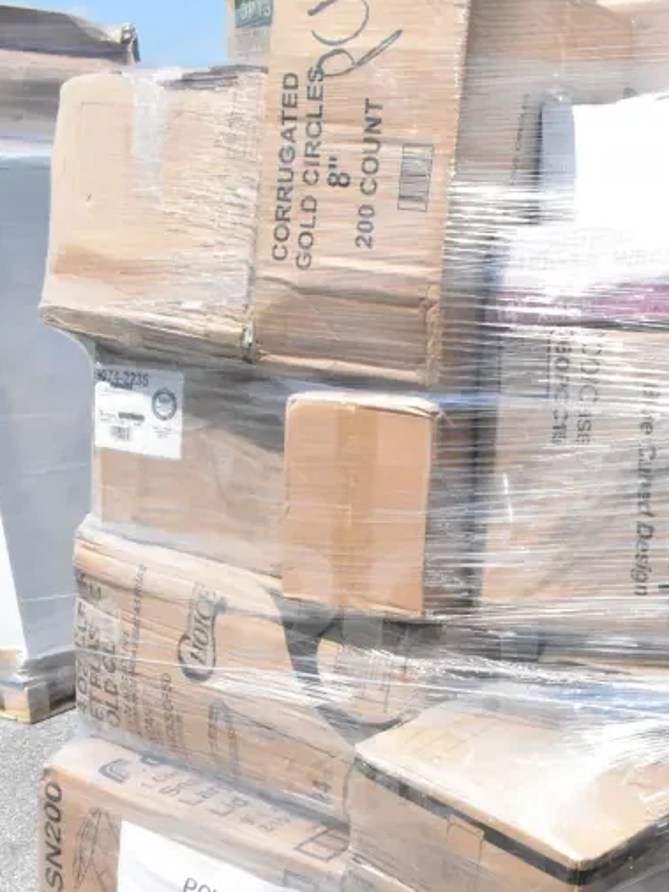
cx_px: 385
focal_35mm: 47
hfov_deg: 30.8
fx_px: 1211
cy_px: 683
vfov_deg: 39.2
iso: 6400
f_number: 22
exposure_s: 1/2000
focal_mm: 18
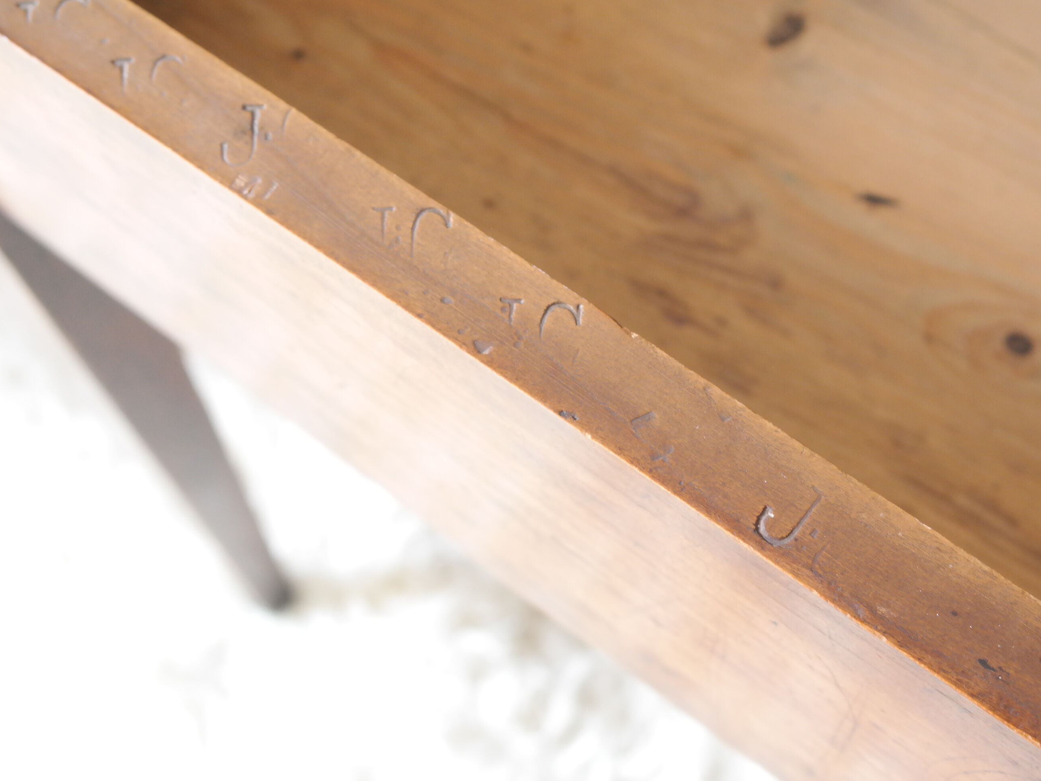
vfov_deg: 27.0
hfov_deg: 35.5
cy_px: 397
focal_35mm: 54
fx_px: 1624
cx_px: 518
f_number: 5.6
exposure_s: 1/30
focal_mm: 32
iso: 1600
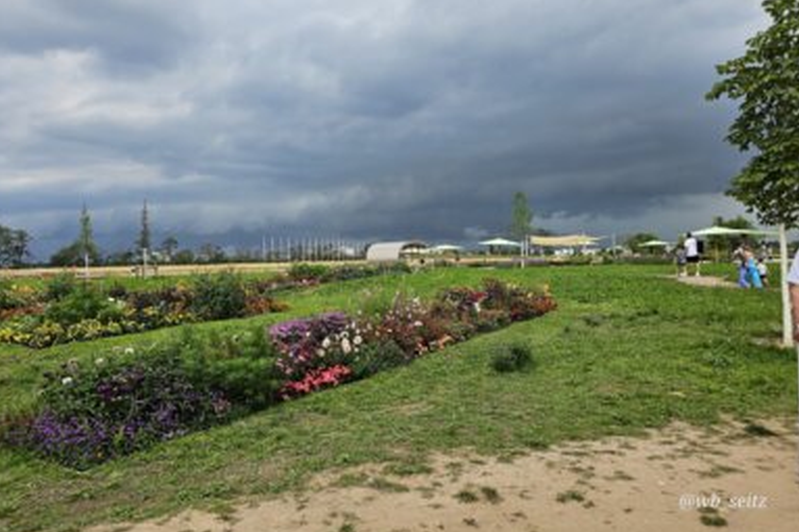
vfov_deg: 51.2
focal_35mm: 25
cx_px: 394
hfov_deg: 71.5
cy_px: 238
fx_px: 555
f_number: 1.7
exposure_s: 1/180
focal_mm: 6.3
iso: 16
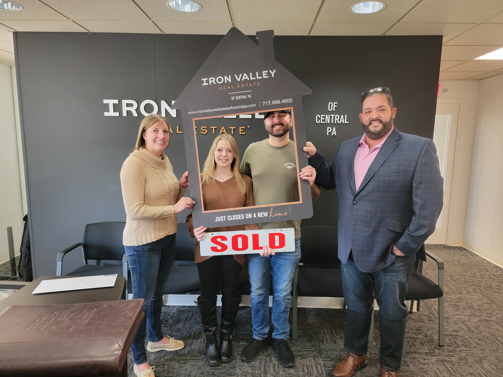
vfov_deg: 56.8
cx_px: 252
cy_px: 188
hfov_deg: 71.6
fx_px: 349
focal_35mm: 24
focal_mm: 6.7
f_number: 1.8
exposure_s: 1/40
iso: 320
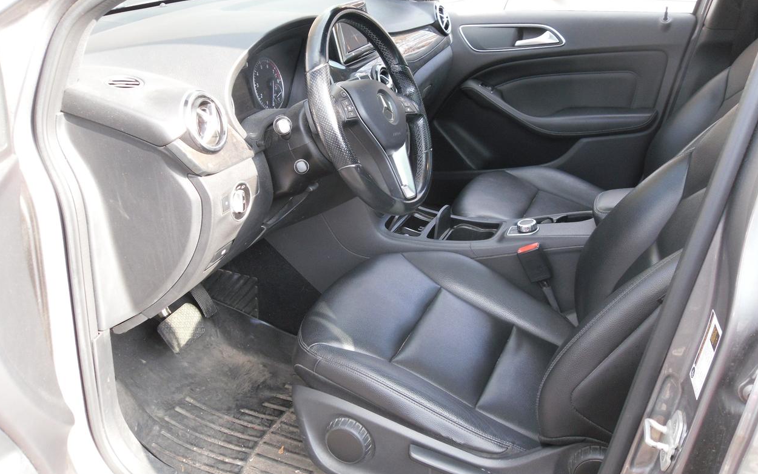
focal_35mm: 38
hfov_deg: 51.5
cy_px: 201
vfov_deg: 33.5
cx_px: 376
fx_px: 785
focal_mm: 6.3
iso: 100
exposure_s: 1/72
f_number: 3.5
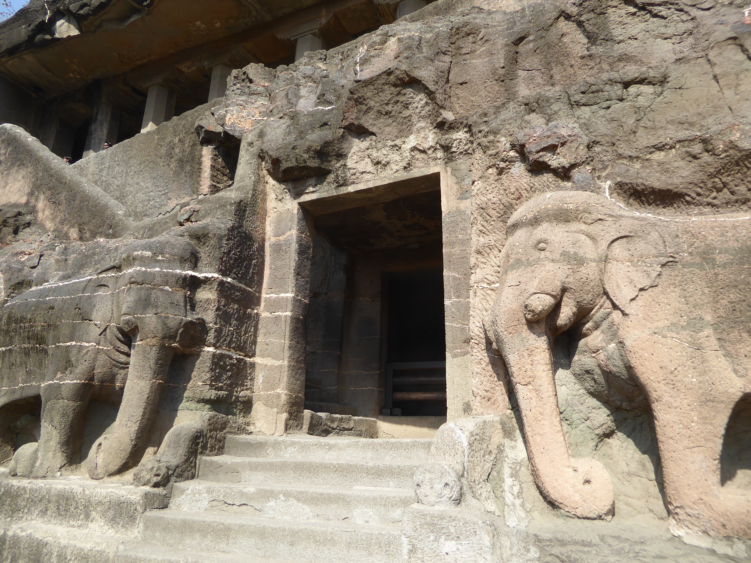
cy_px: 282
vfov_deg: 54.9
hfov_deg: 69.4
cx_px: 376
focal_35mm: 25
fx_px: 542
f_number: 3.3
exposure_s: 1/500
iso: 80
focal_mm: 4.3
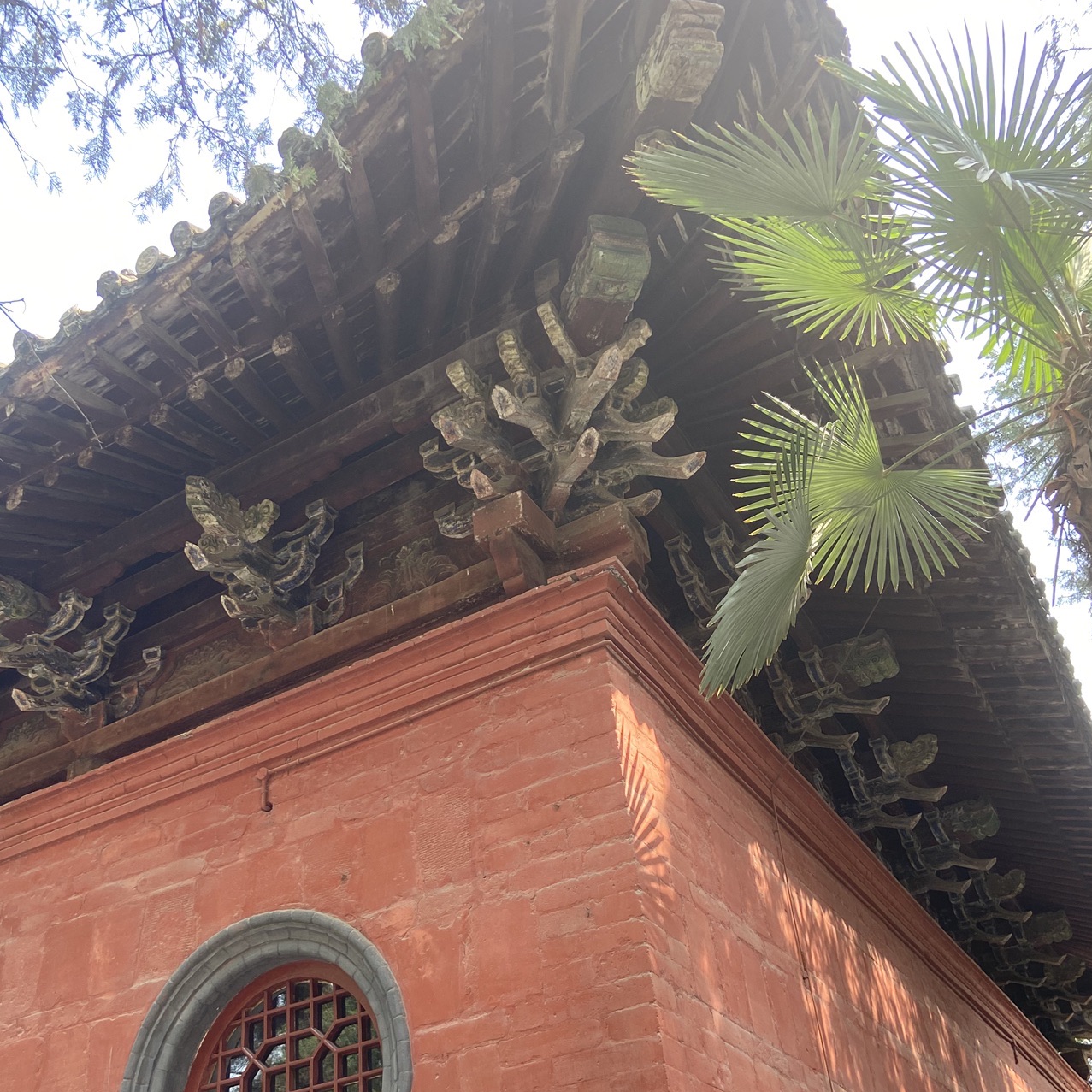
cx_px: 518
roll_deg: +5.6
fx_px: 1285
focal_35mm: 36
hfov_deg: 46.0
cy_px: 759
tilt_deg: +29.3
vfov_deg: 45.1
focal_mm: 4.25
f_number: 1.8
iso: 32
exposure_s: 1/140
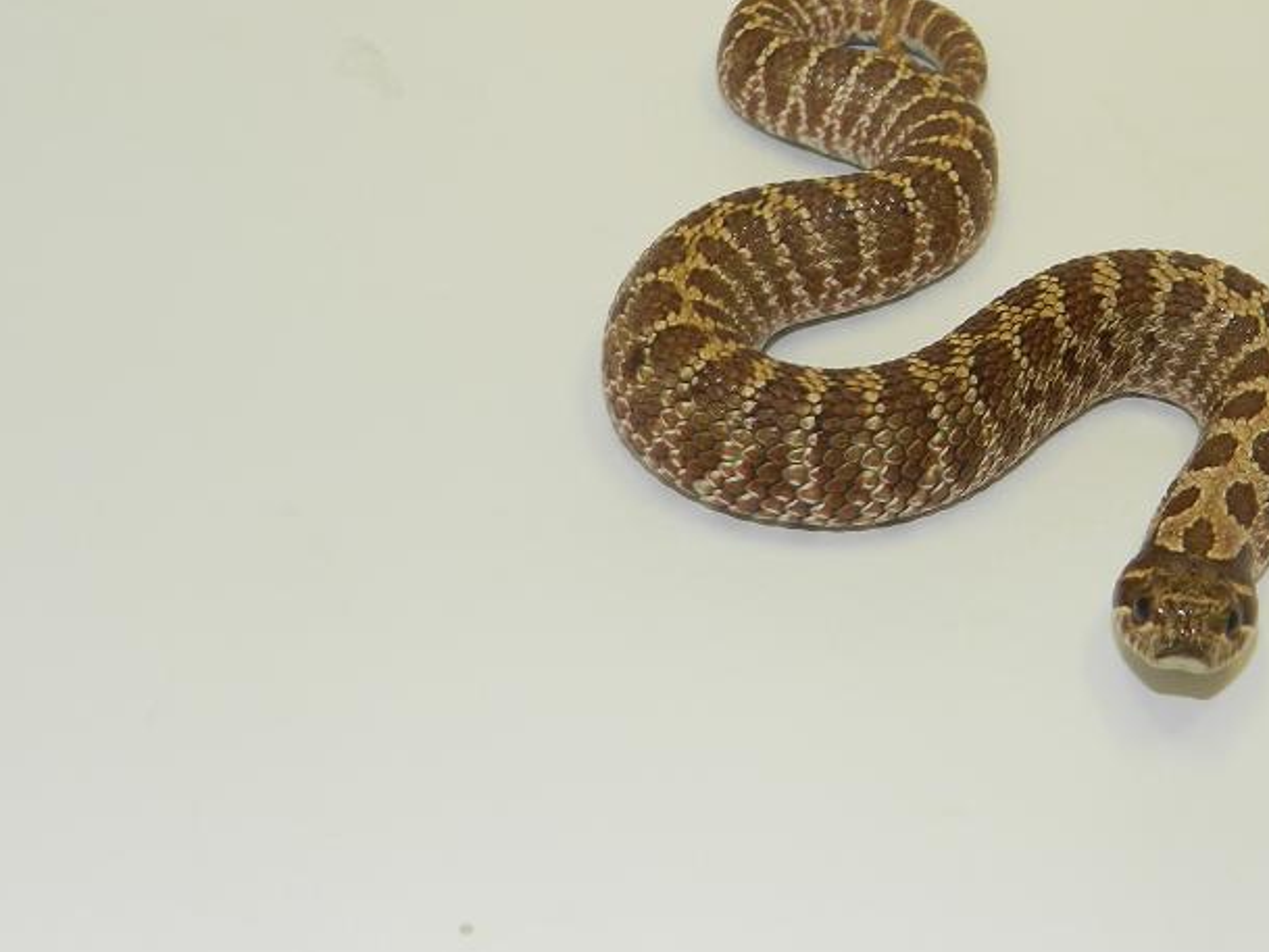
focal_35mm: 87
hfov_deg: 22.4
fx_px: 3190
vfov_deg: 16.9
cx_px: 900
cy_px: 265
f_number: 4.4
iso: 160
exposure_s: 1/30
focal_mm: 9.4
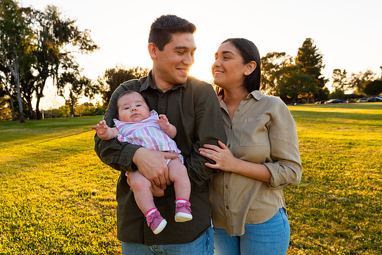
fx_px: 340
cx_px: 191
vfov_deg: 41.1
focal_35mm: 32
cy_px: 128
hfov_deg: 58.7
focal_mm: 32
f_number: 6.3
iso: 64
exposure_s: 1/320
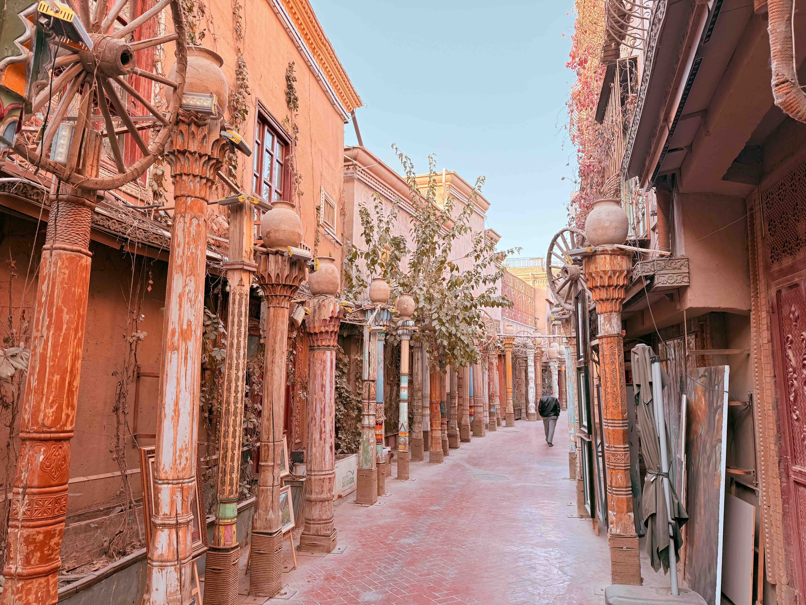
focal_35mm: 24
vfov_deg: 56.8
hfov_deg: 71.6
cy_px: 302
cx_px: 403
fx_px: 559
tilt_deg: +6.6
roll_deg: -0.3
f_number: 1.78
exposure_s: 1/430
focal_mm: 6.76
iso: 100
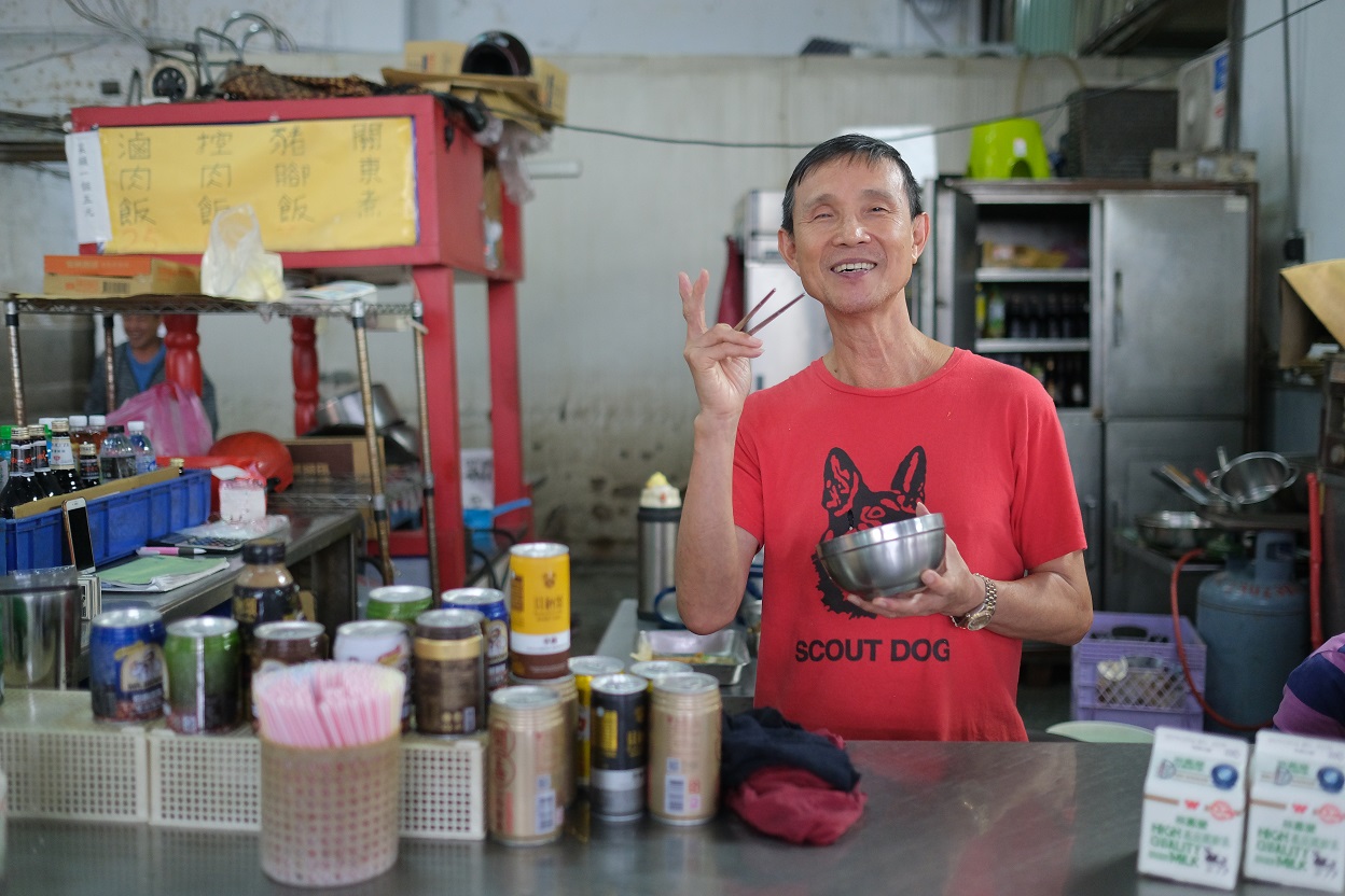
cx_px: 672
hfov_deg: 54.4
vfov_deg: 37.9
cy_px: 448
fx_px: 1308
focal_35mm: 35
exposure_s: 1/160
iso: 1250
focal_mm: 23
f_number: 1.4
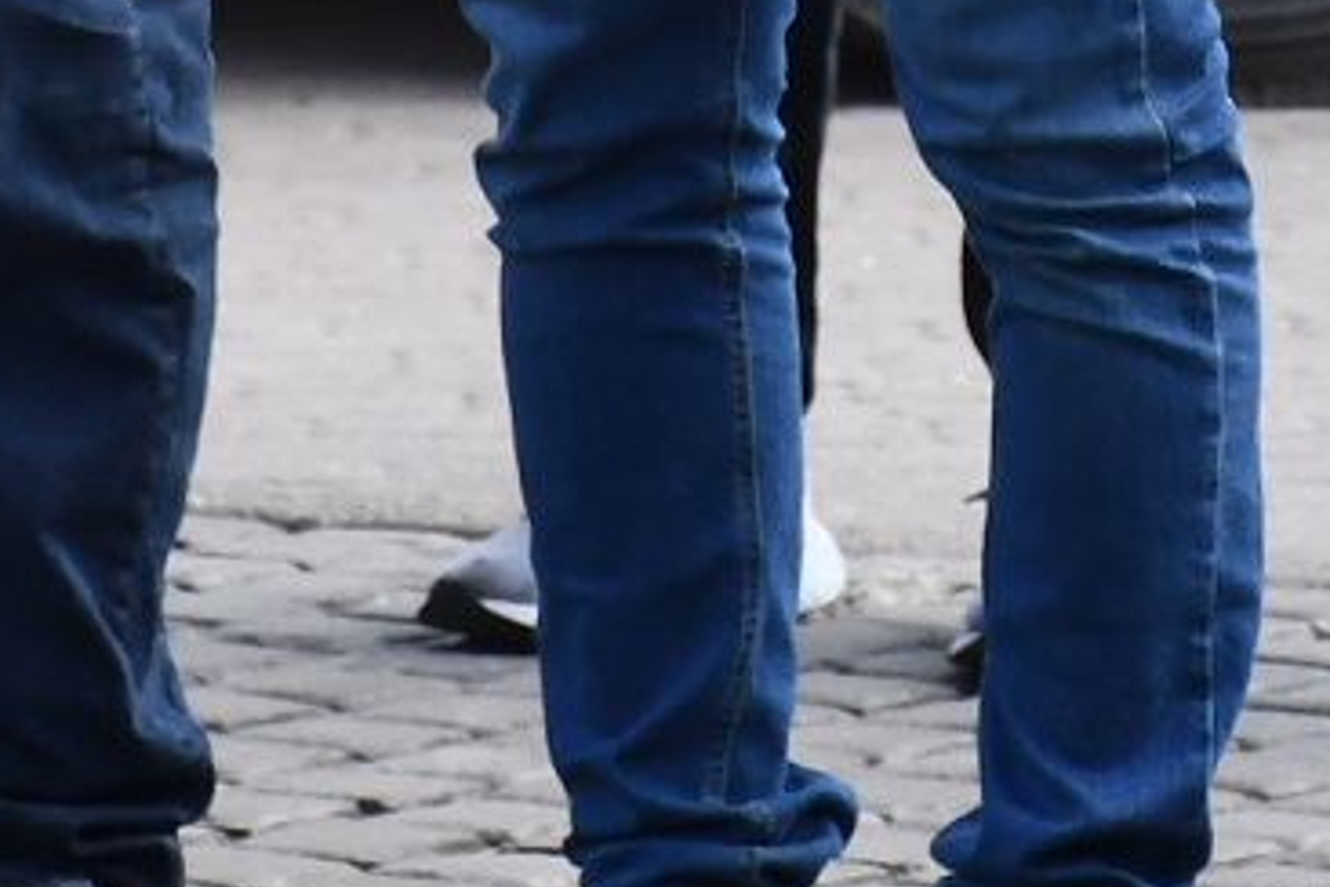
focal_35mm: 694
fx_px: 25637
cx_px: 1159
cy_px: -1176
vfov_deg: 2.0
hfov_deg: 3.0
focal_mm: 85
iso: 250
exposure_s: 1/200
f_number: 5.6
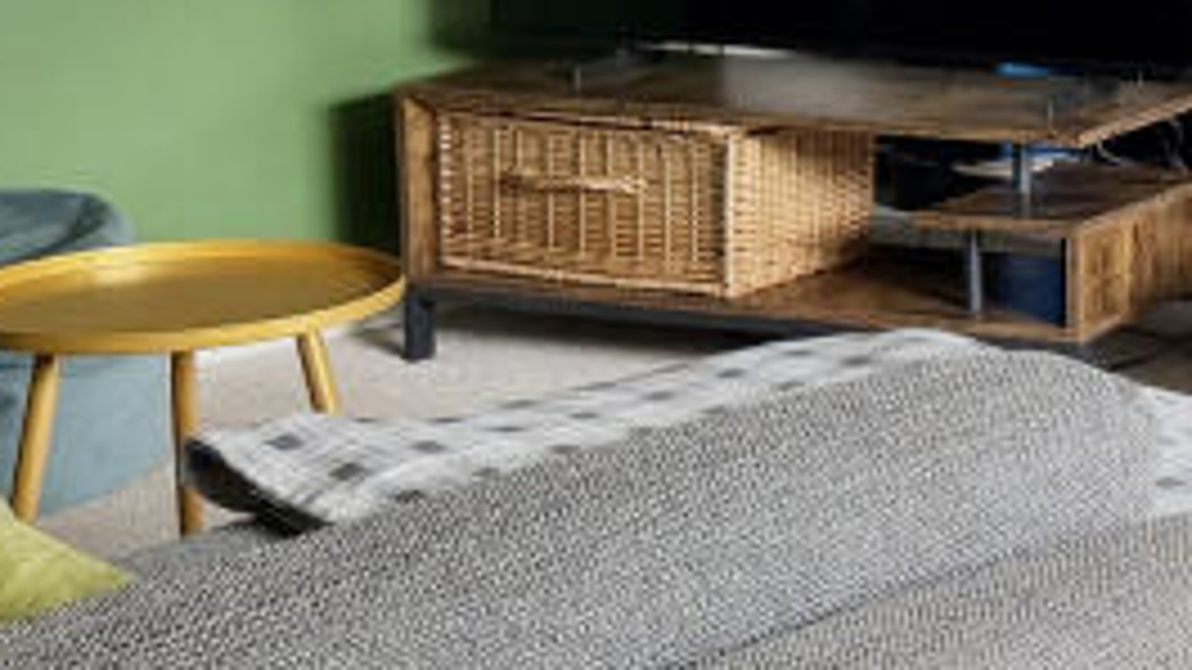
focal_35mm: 101
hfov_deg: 18.6
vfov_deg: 11.8
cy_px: -49
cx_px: 1804
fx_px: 3192
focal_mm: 6.76
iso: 200
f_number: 1.78
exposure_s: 1/121
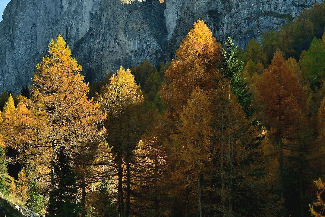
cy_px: 79
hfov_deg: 24.5
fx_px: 740
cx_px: 83
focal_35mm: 82
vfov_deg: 16.6
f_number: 14
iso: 200
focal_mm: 35
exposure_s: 1/800
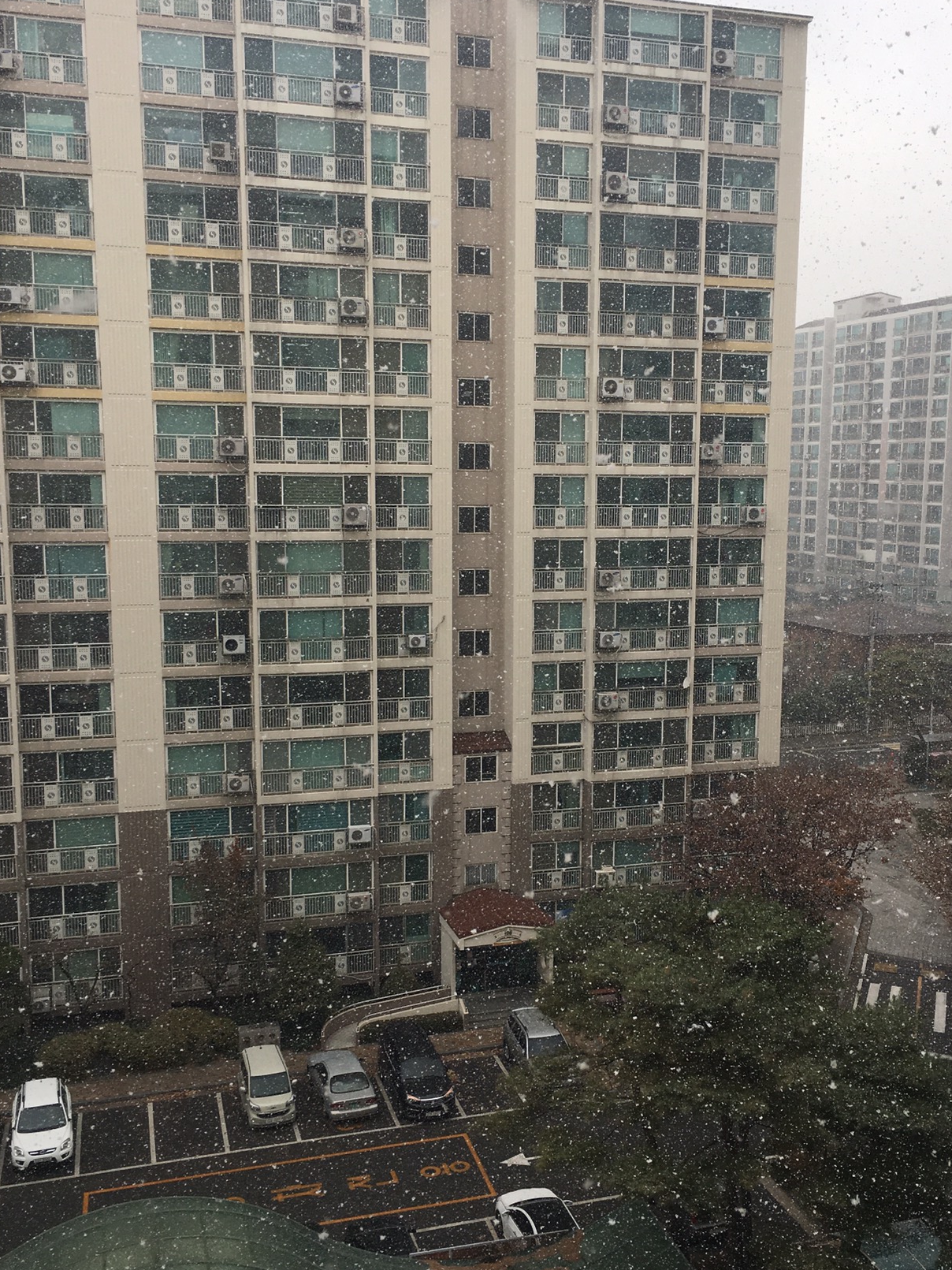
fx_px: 1320
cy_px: 655
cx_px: 533
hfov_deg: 39.6
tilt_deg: -9.1
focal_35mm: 36
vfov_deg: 51.3
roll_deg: -1.1
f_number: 2.2
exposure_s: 1/506
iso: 25
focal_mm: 4.15
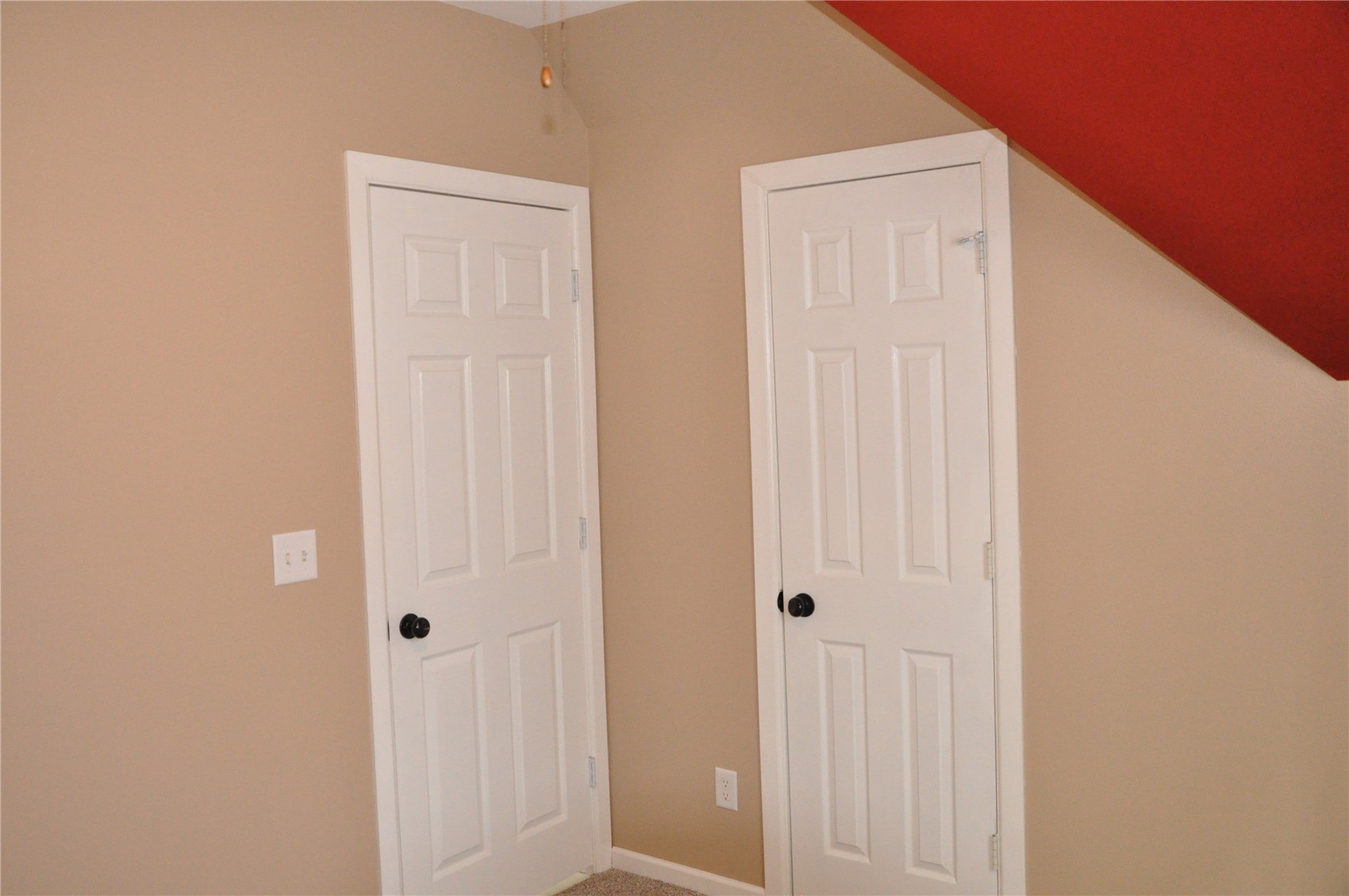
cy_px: 448
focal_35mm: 32
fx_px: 1179
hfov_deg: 59.6
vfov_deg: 41.6
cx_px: 674
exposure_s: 1/125
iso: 3200
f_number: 5.6
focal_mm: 21
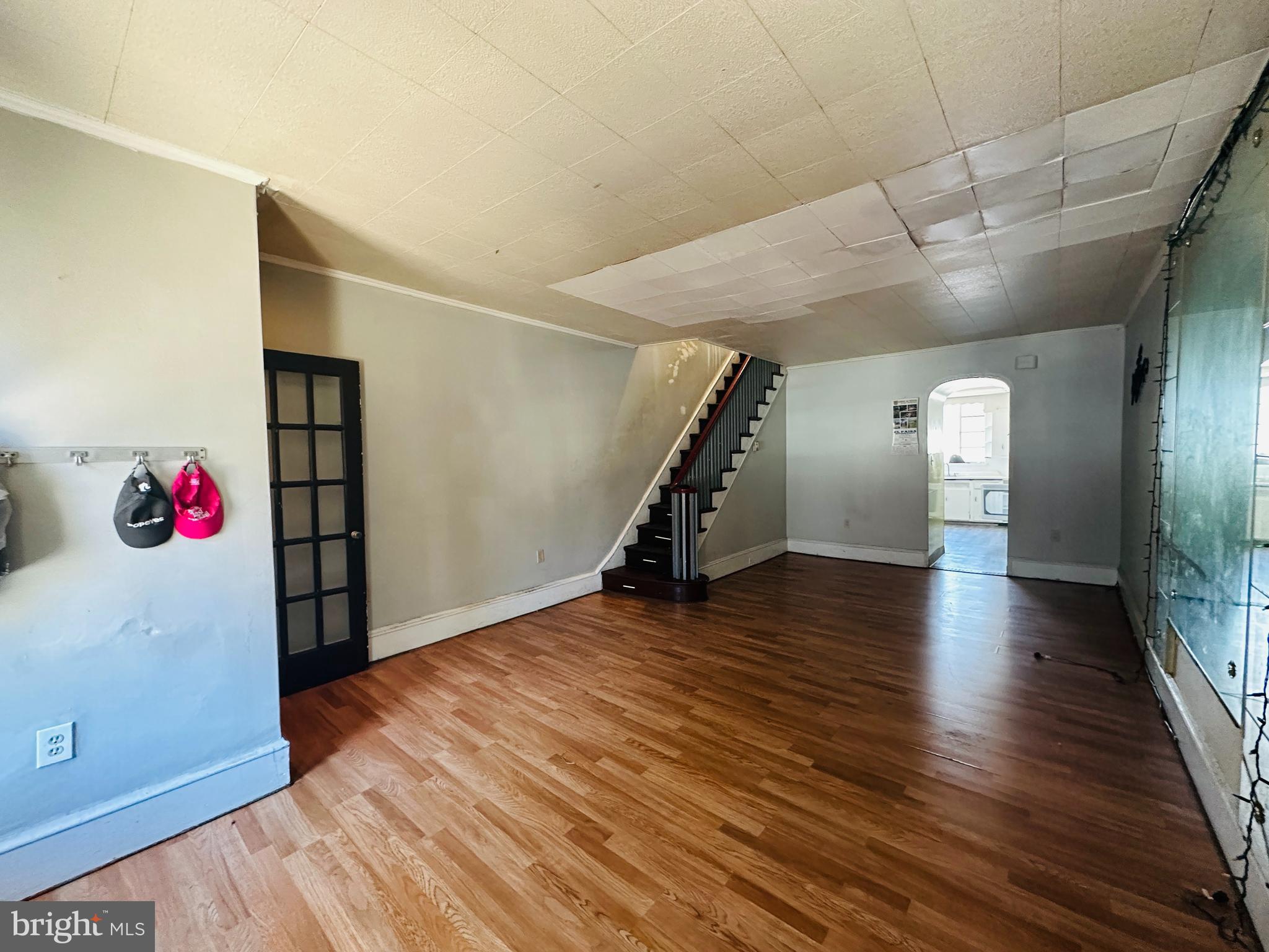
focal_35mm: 14
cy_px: 476
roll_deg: +1.2
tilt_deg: -2.3
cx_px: 634
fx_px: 513
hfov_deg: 102.1
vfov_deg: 85.7
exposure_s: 1/60
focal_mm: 2.22
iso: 800
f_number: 2.2
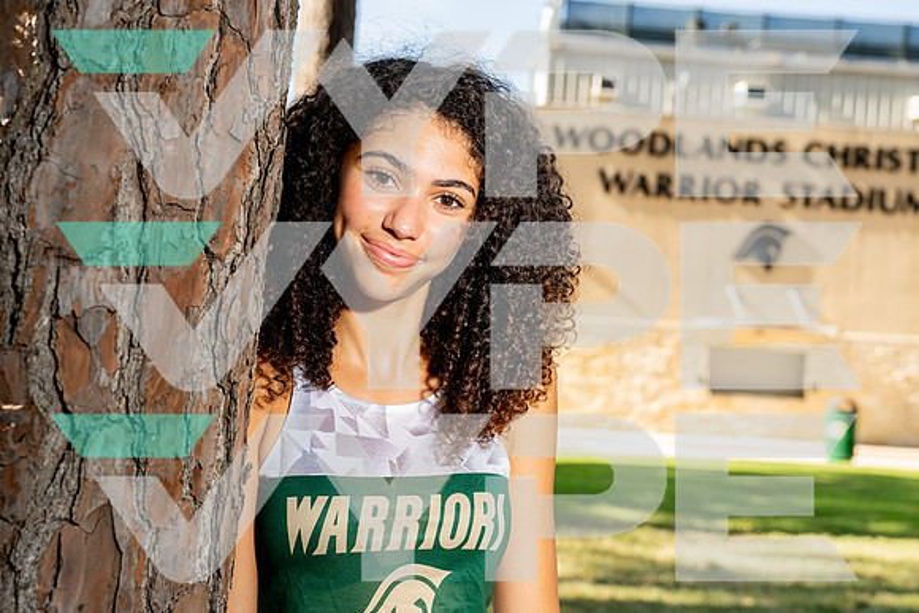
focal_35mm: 53
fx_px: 1359
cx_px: 462
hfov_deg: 37.4
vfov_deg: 25.4
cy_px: 304
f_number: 5
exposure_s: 1/250
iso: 160
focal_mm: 47
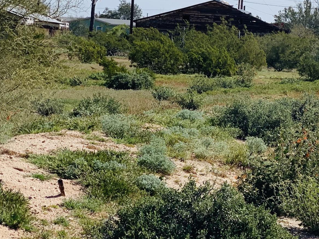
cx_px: 396
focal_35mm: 133
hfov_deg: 14.3
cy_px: 86
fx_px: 1226
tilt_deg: -1.1
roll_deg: -4.8
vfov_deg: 11.1
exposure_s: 1/1916
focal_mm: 6
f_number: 2.4
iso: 16
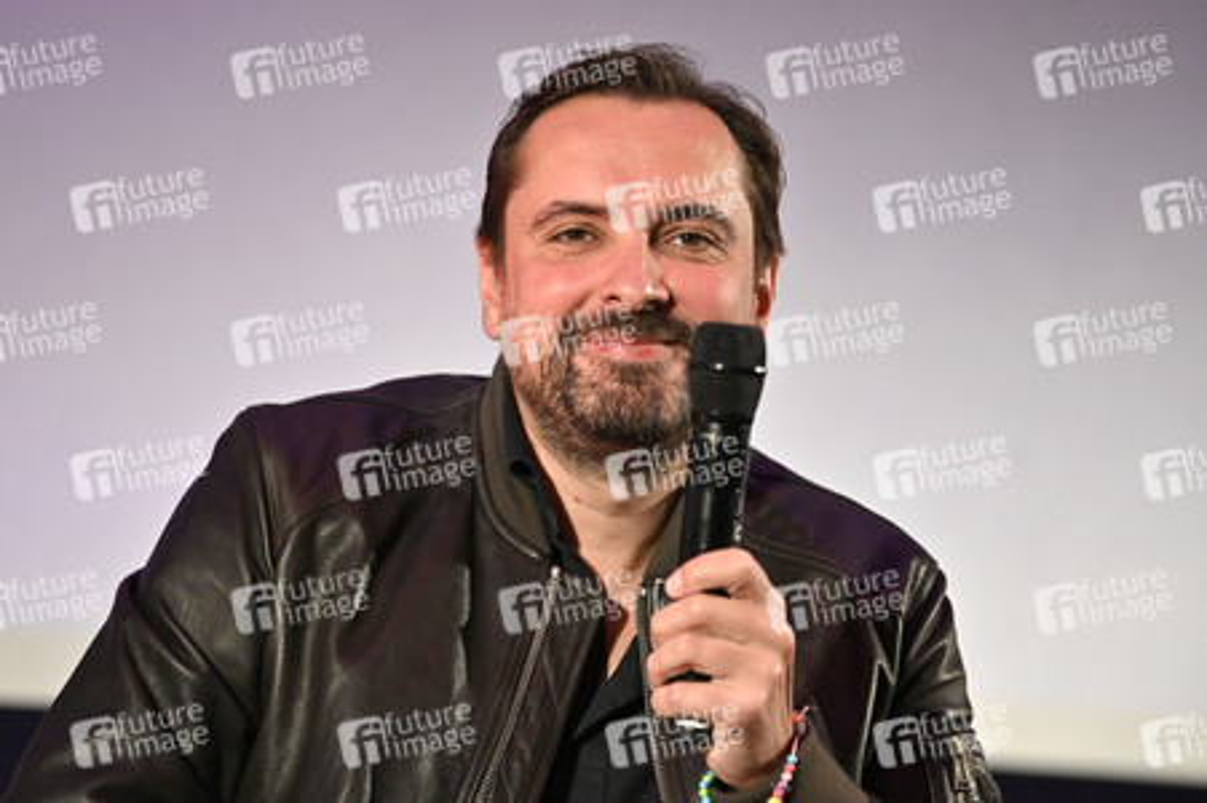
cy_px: 402
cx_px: 604
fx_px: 6700
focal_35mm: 200
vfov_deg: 6.9
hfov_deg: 10.3
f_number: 2.8
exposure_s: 1/400
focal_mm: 200
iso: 3200
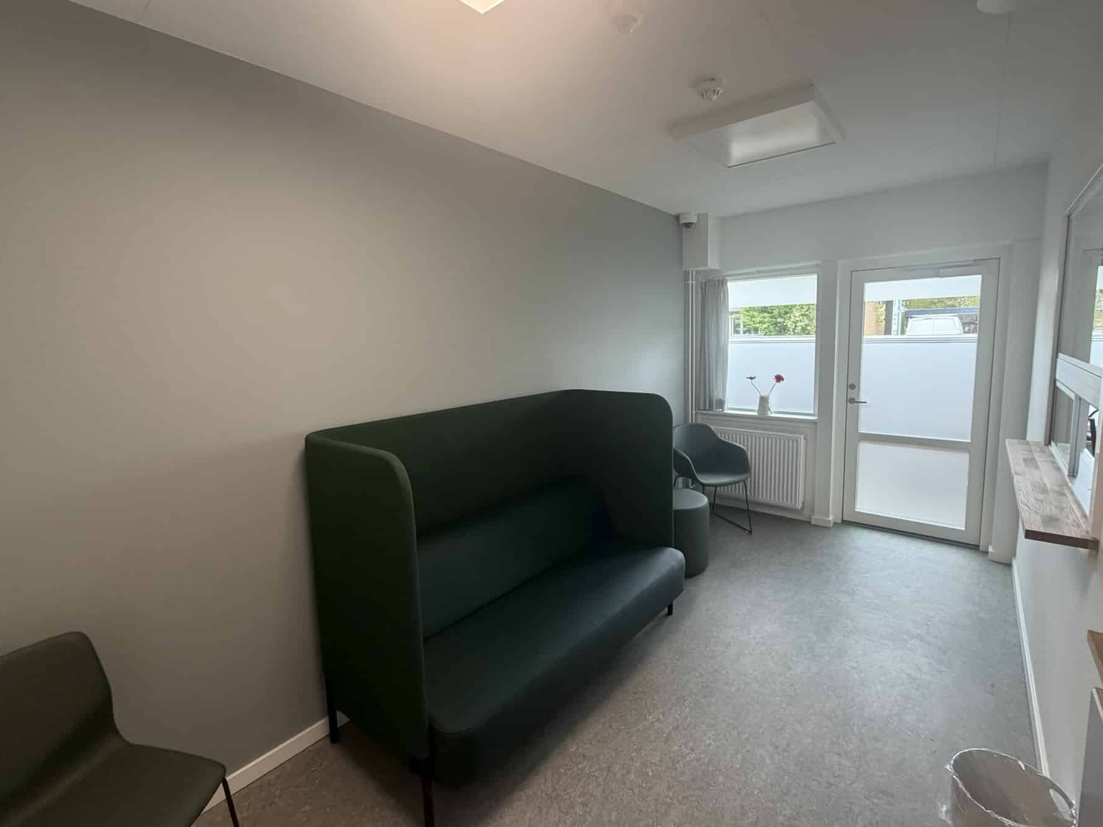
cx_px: 578
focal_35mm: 16
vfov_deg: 78.1
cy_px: 393
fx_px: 510
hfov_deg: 94.4
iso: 250
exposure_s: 1/121
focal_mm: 2.22
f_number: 2.2
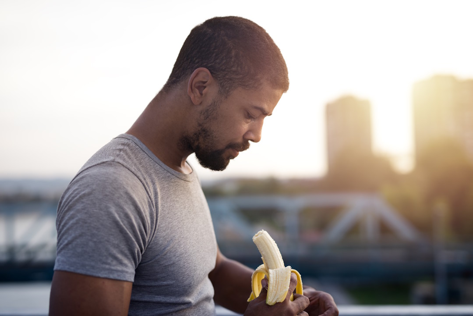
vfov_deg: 27.0
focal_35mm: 50
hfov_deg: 39.6
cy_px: 158
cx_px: 236
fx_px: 657
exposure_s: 1/1600
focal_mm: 50
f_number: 2
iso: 200
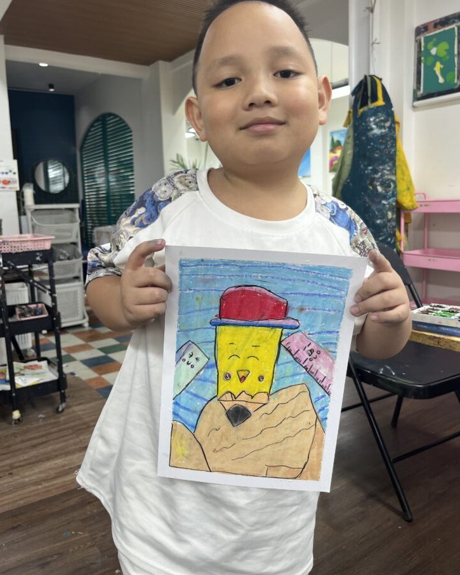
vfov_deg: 62.1
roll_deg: +2.6
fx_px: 476
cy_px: 258
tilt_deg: -7.1
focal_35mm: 28
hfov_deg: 51.5
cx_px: 230
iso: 40
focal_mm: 5.1
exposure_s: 1/100
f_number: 1.6
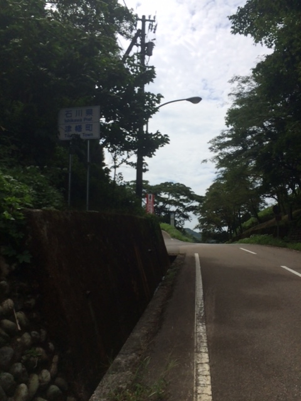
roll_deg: -0.3
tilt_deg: +4.7
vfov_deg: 61.7
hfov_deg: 48.2
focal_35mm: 29
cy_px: 200
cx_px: 150
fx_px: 336
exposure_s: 1/4484
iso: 32
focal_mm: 4.15
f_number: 2.2
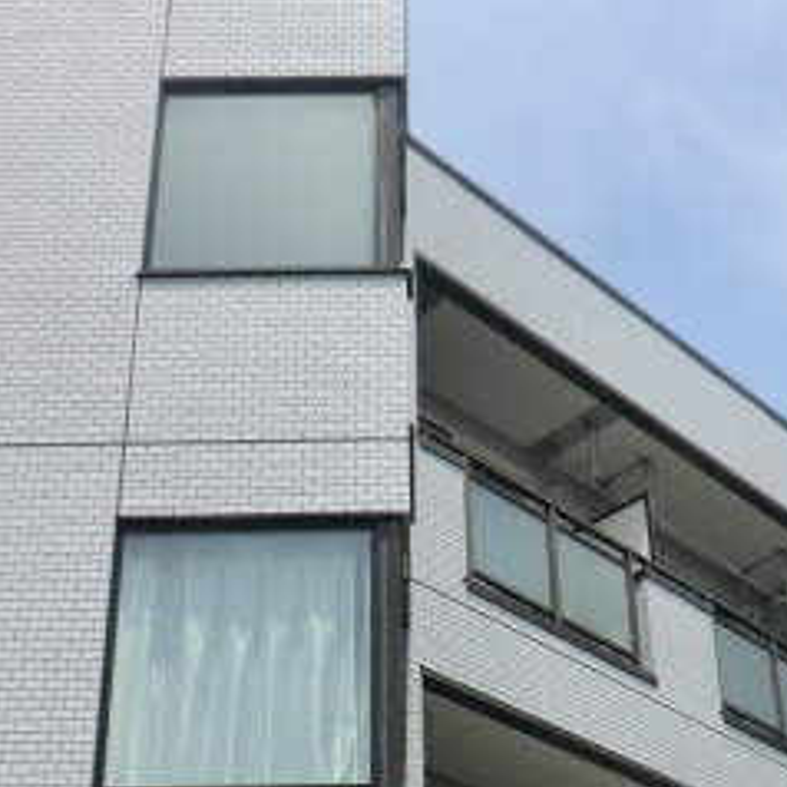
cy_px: 711
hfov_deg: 30.0
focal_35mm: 57
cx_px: 463
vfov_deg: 28.8
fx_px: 1466
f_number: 7.5
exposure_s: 1/320
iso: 80
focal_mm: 4.3
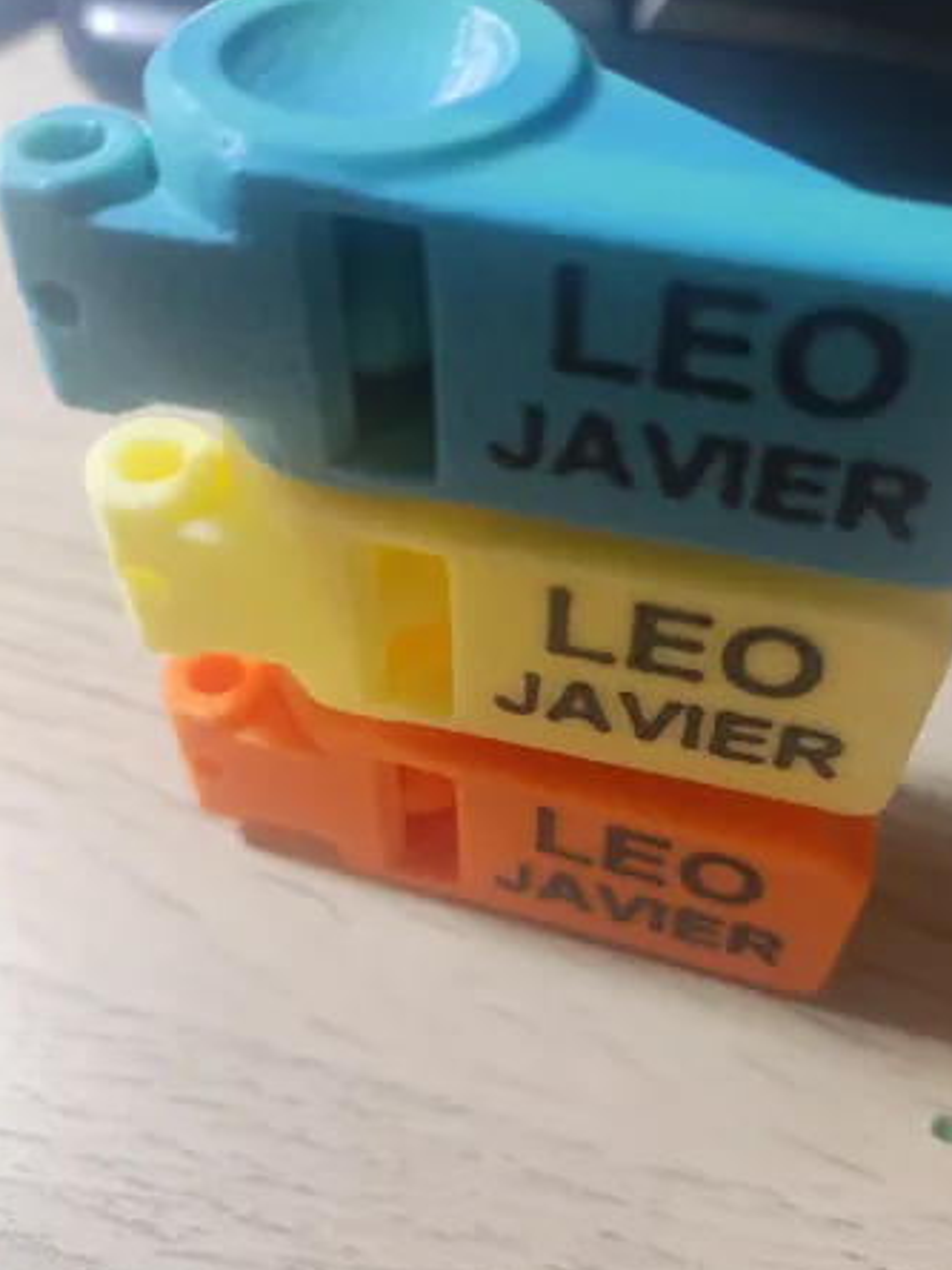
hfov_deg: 46.7
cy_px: 585
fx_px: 1100
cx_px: 543
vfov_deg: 59.9
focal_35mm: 30
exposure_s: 1/50
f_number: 1.79
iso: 371
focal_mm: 4.71
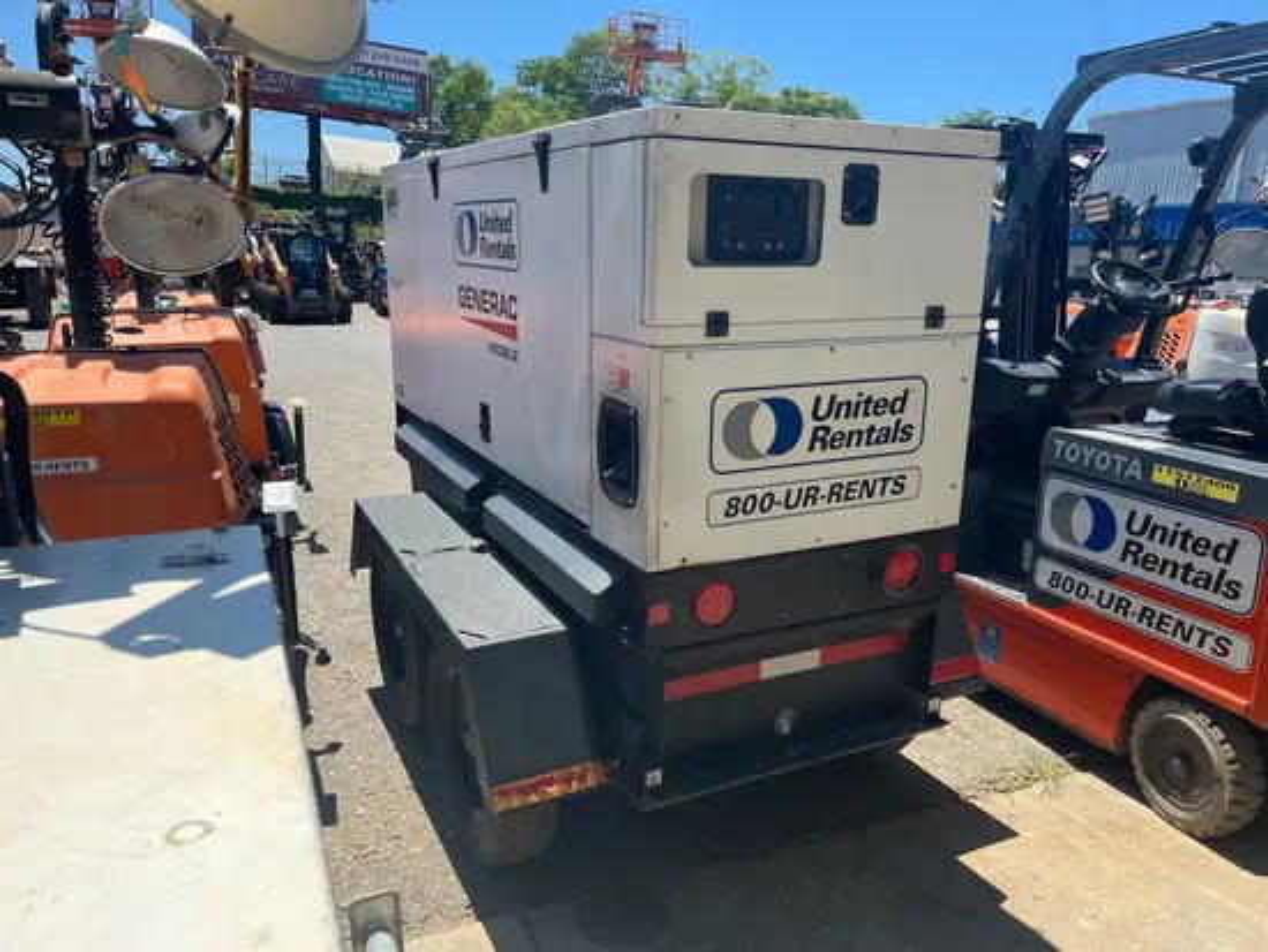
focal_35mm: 26
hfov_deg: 67.3
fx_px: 953
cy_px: 476
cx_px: 634
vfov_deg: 53.1
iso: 50
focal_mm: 5.1
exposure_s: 1/2062
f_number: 1.6
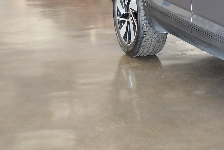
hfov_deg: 17.3
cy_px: -1
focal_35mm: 105
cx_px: 348
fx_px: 653
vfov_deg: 12.9
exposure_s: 1/40
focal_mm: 20
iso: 450
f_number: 4
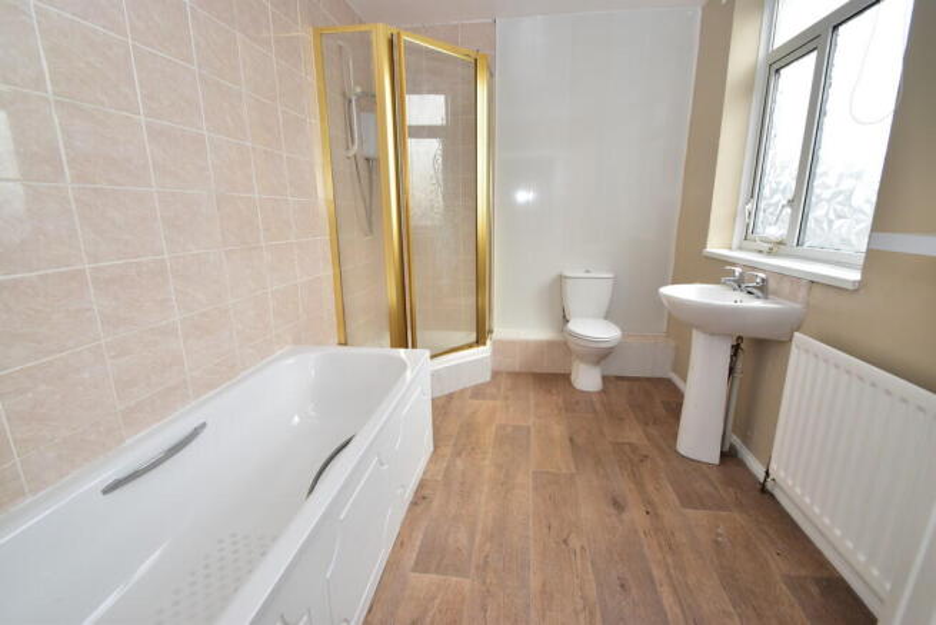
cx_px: 468
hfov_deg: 100.4
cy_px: 312
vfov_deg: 77.4
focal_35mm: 15
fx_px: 390
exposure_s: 1/125
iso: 560
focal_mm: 10
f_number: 9
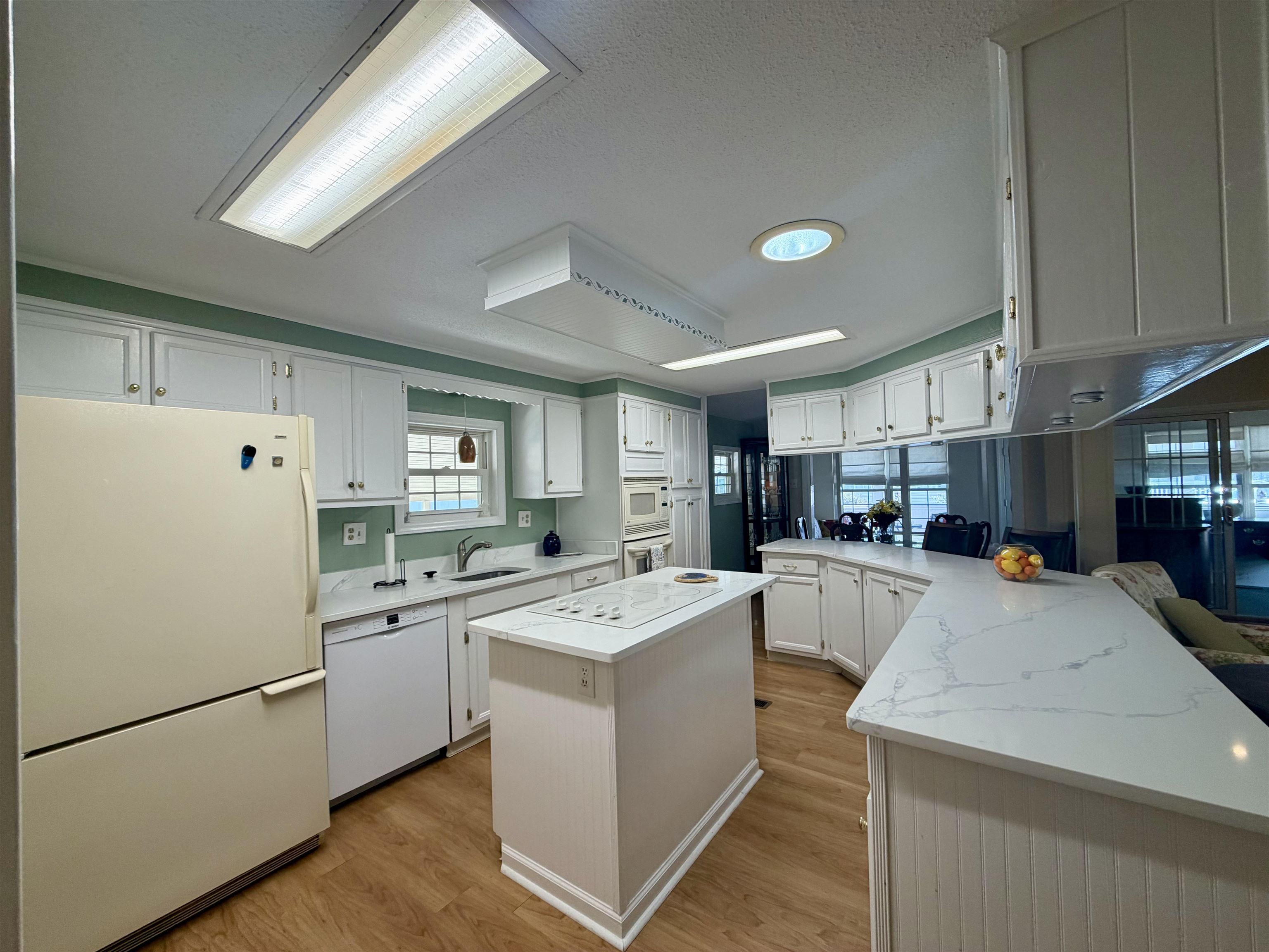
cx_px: 634
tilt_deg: +1.3
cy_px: 476
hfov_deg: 102.1
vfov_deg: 85.7
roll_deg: +1.3
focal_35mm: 14
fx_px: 513
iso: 125
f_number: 2.2
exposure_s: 1/120
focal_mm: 2.22
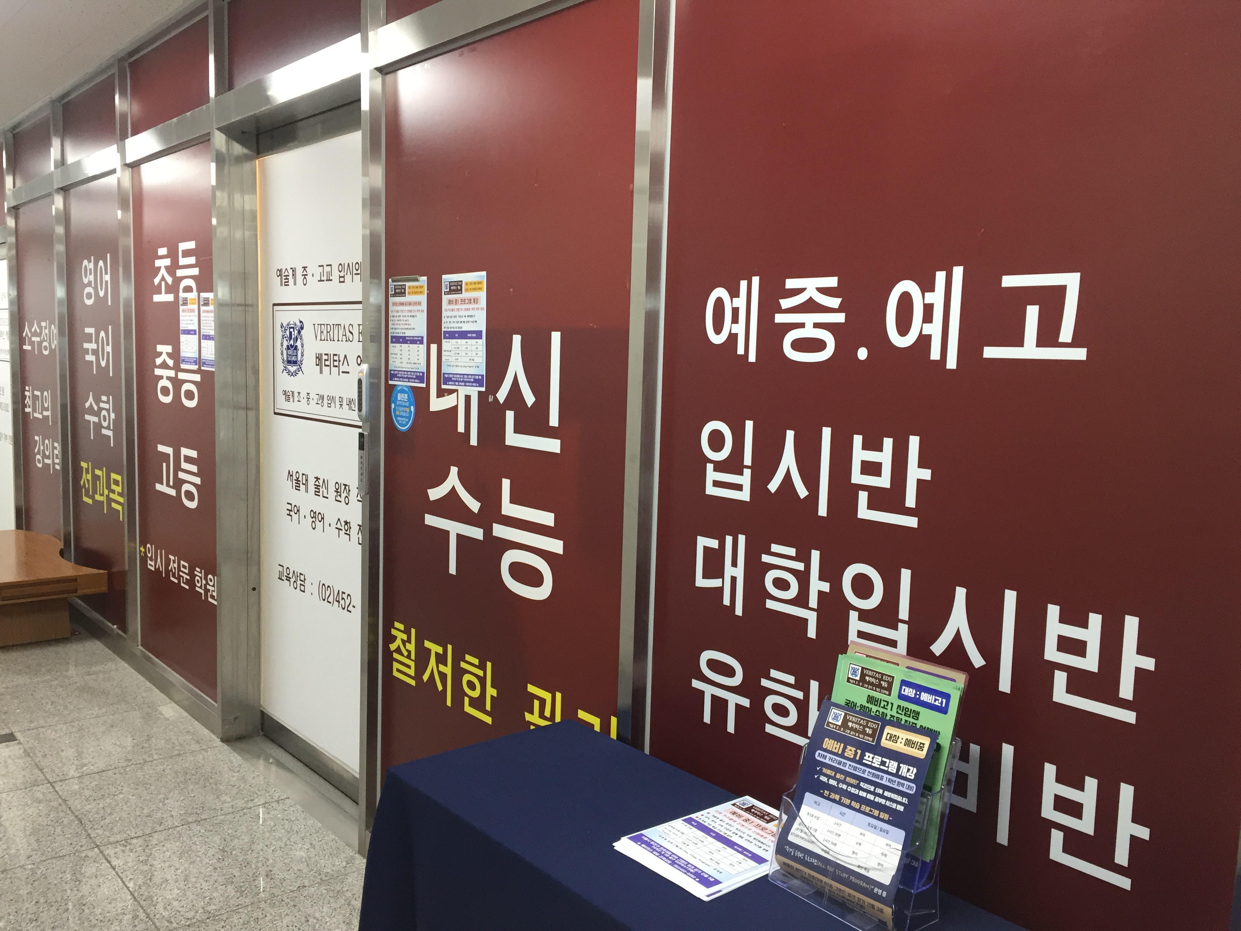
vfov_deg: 48.2
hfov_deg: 61.7
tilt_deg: -7.2
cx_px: 620
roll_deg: -0.9
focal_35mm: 29
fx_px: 1040
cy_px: 466
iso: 80
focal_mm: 4.15
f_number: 2.2
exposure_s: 1/30
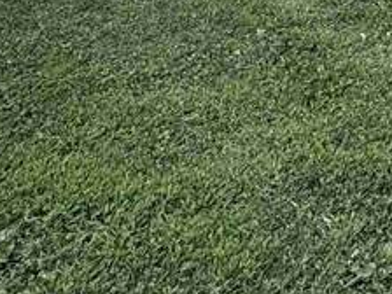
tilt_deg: +2.0
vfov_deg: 13.6
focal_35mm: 80
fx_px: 906
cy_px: -402
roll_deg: -0.4
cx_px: 506
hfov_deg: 22.0
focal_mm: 2.22
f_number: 2.2
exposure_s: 1/346
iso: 40
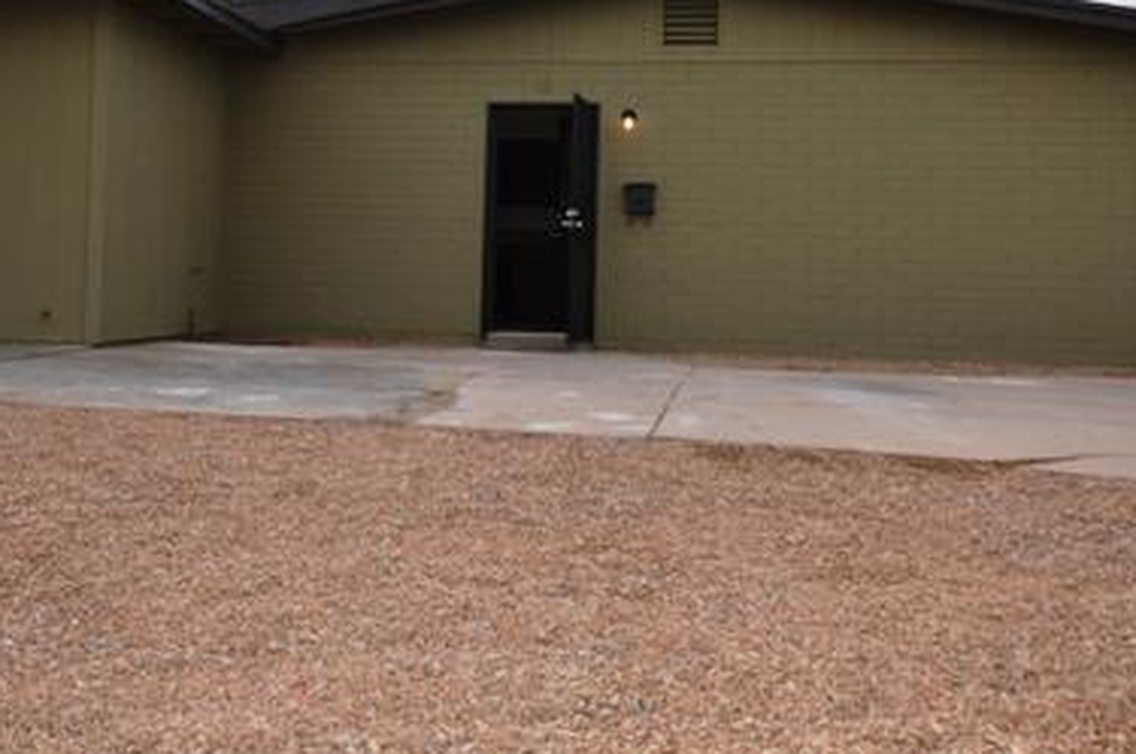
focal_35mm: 41
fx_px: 1292
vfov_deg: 32.2
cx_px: 473
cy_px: 230
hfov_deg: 47.3
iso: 100
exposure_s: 1/200
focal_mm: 16
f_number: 7.1
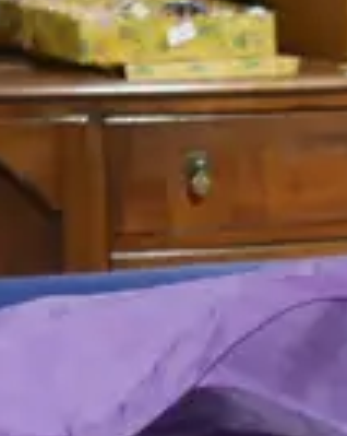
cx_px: 1201
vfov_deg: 6.9
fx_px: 3487
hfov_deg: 5.2
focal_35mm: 271
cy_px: 852
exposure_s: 1/60
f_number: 4
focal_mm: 18
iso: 800
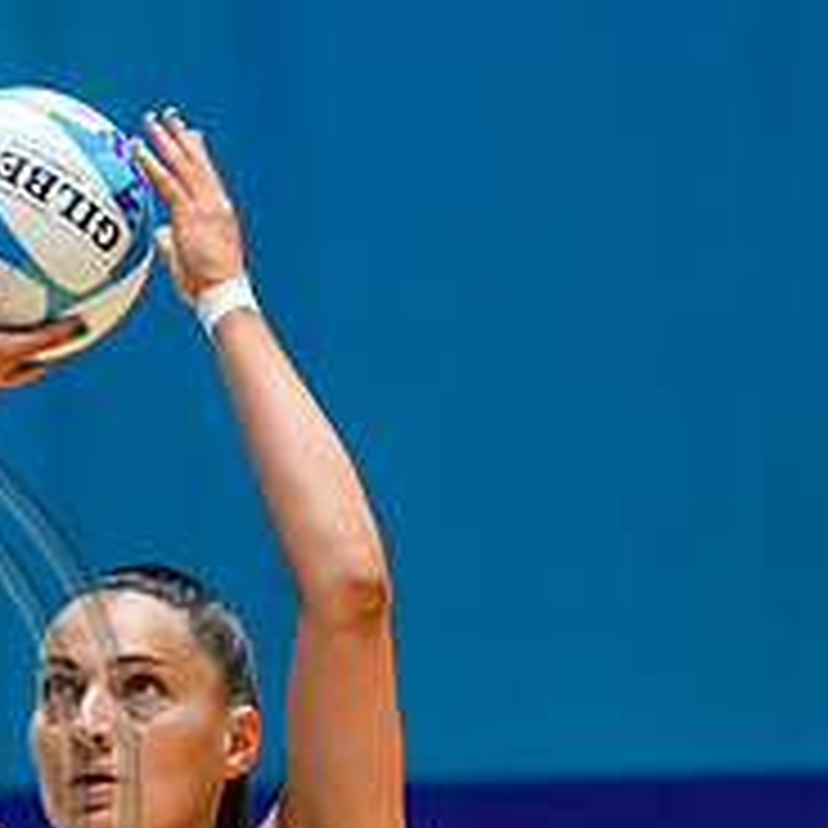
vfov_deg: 2.6
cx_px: 20
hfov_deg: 2.6
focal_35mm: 671
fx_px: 18159
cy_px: 760
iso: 4000
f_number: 4
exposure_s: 1/1600
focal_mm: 210
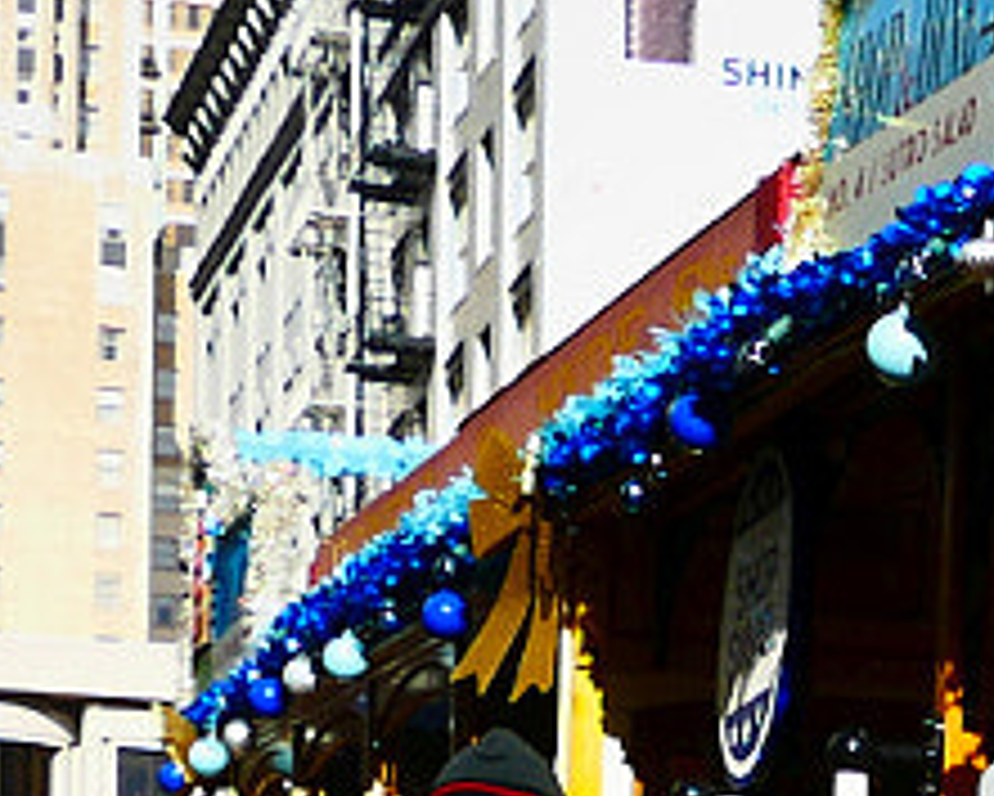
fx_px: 5003
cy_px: 1583
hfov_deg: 11.0
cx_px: 1421
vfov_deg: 8.6
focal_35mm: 170
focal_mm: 9.12
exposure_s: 1/2000
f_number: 3.2
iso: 125
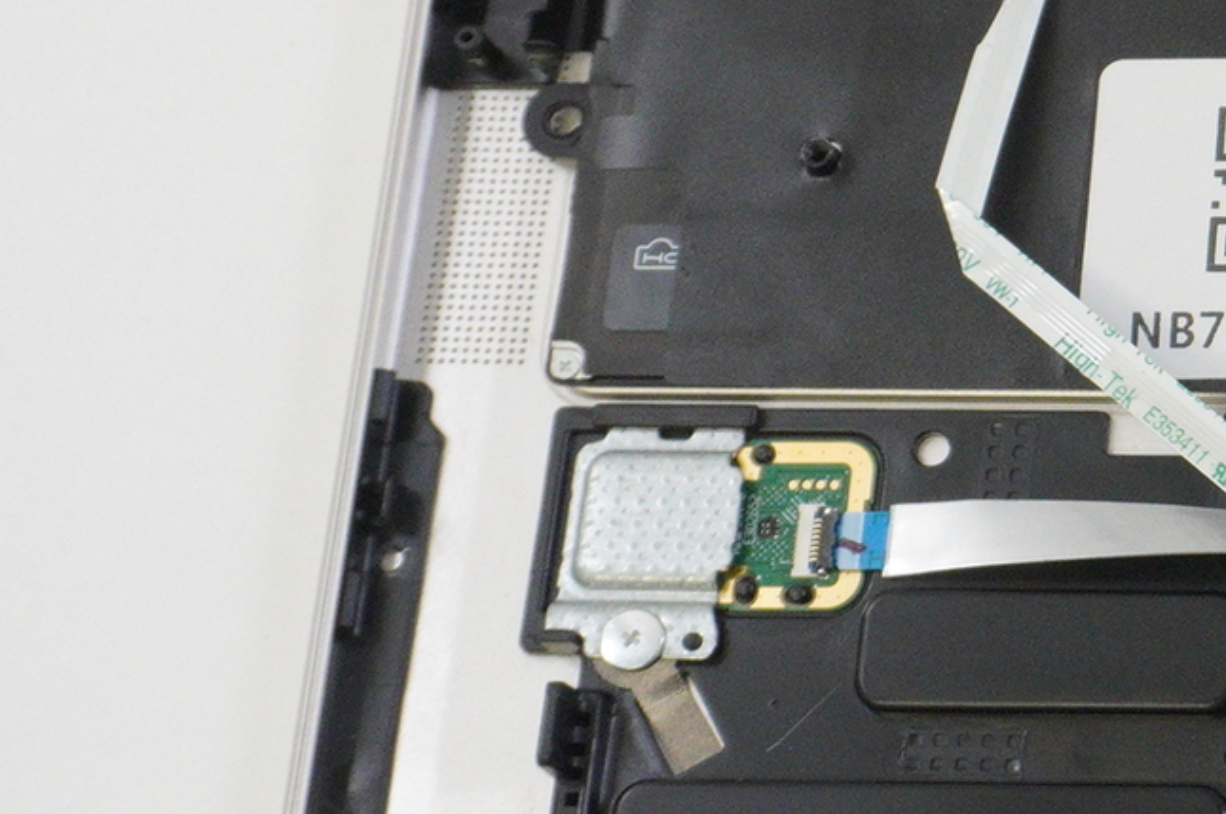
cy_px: 271
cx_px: 2177
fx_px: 4147
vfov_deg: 11.2
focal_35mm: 122
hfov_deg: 14.8
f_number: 5.6
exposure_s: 1/100
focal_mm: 21
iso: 1600
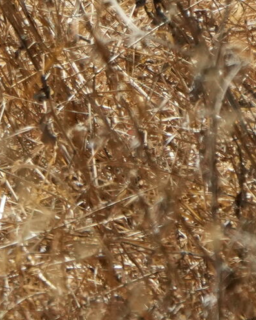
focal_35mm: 3268
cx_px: -409
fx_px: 30941
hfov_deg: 0.5
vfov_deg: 0.6
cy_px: -201
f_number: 6.3
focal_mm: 400
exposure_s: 1/2500
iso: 800
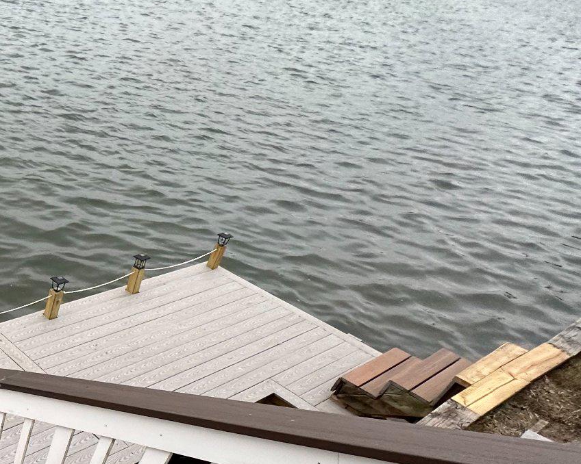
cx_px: -55
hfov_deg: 42.7
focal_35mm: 33
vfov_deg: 40.9
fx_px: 567
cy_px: 422
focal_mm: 2.22
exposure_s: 1/87
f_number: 2.2
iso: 320
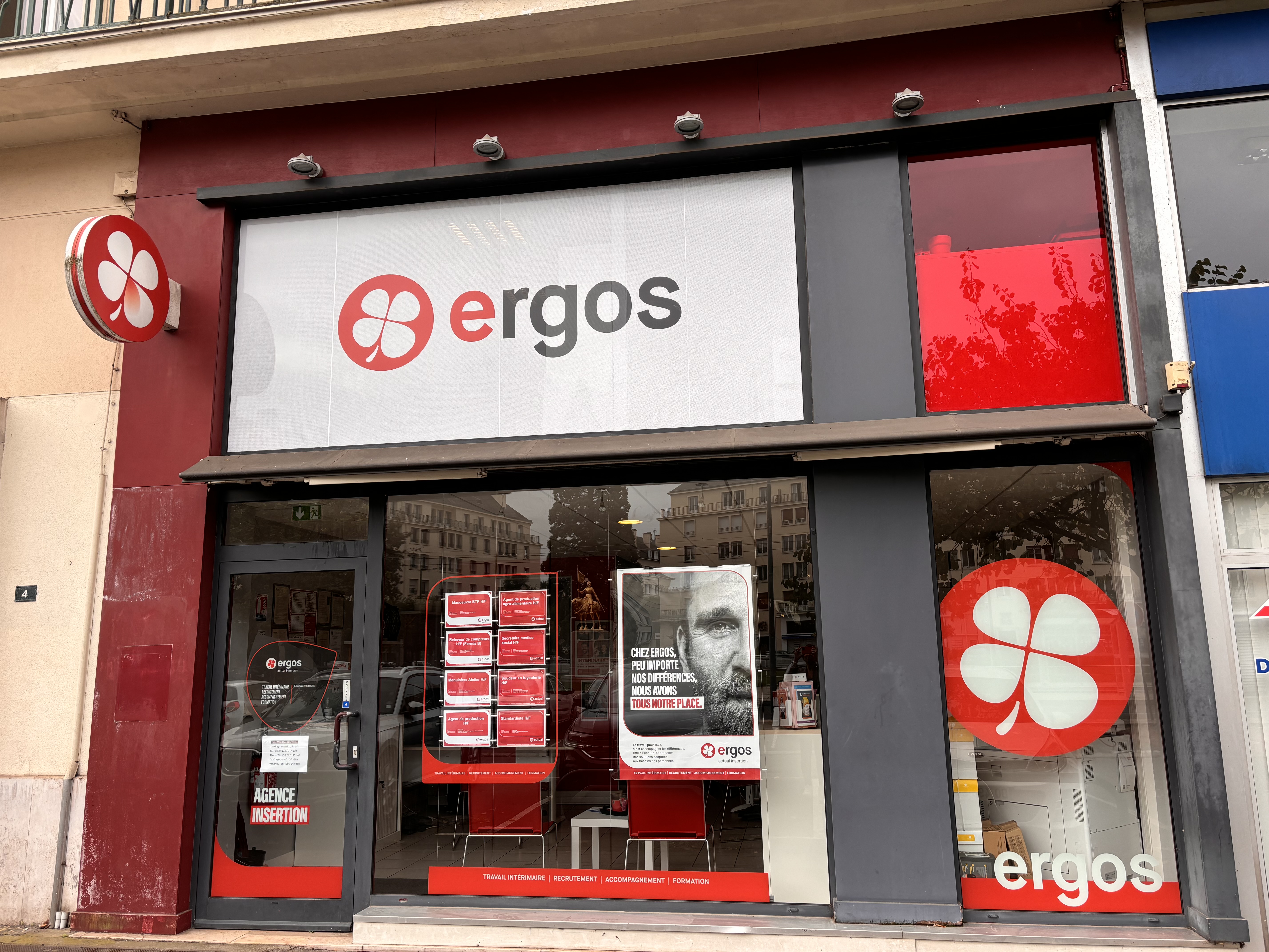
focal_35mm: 26
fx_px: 953
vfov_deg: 53.1
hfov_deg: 67.3
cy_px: 476
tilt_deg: +10.6
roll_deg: +1.1
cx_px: 634
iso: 50
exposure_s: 1/373
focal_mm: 5.96
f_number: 1.6
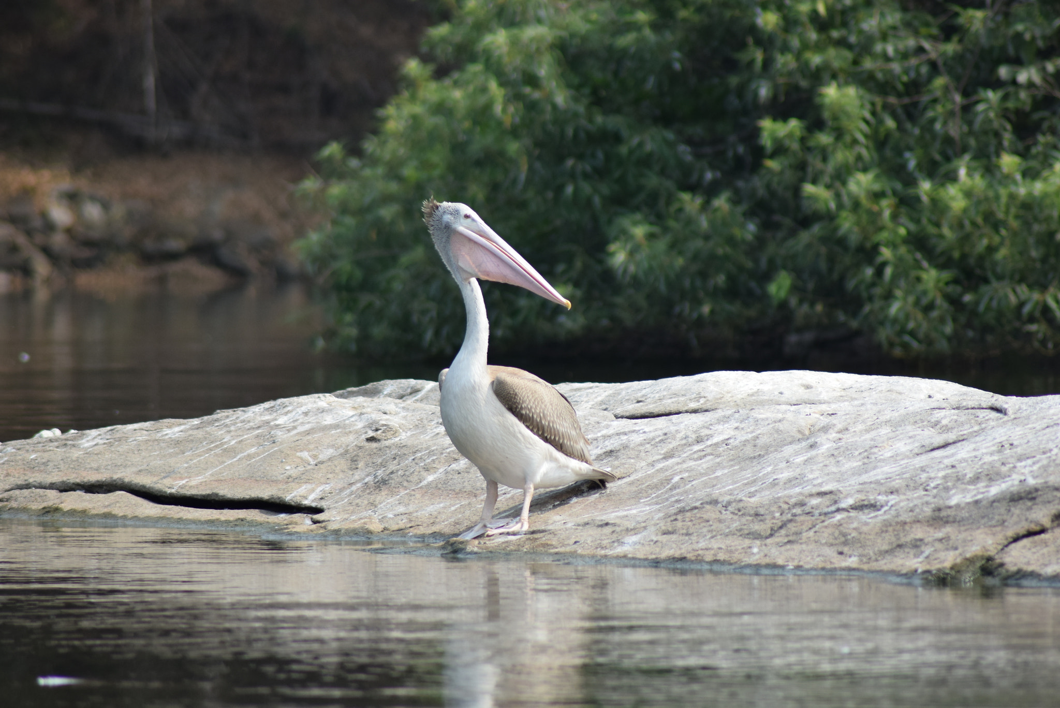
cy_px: 354
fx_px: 13254
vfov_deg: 3.1
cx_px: 530
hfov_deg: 4.6
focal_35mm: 450
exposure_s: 1/1250
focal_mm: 300
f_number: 5.6
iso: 400
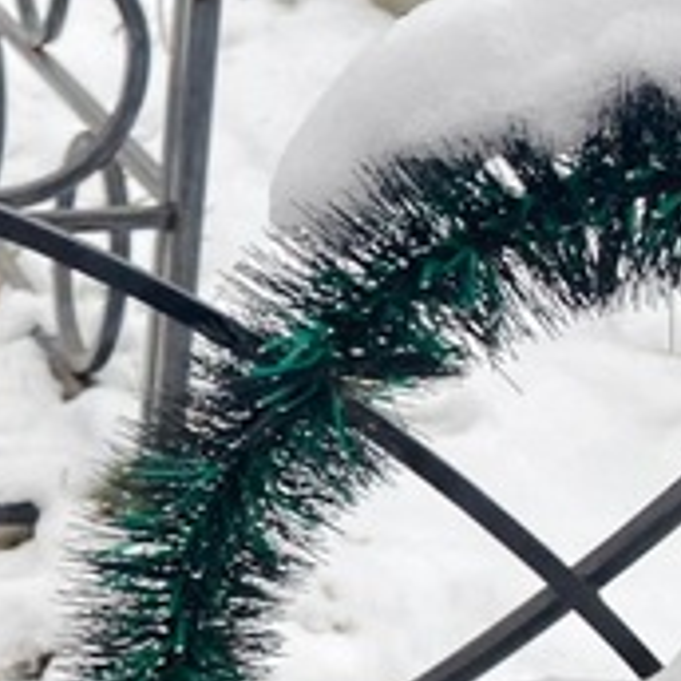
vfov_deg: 16.3
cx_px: -760
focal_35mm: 107
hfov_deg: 13.5
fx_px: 2382
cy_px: 424
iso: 32
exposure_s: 1/122
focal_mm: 4.25
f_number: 1.8
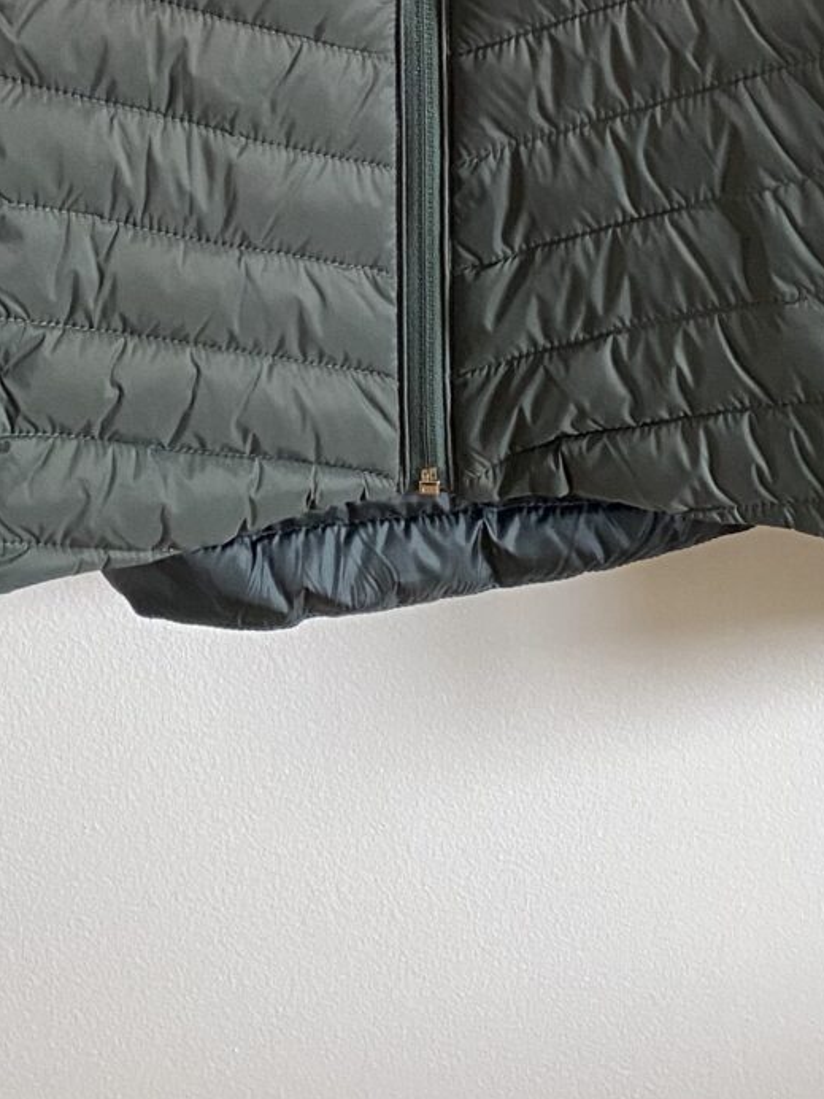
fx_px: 2444
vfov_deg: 22.2
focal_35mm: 77
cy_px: -410
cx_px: 402
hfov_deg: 19.1
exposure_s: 1/60
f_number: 1.8
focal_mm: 4.25
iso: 250
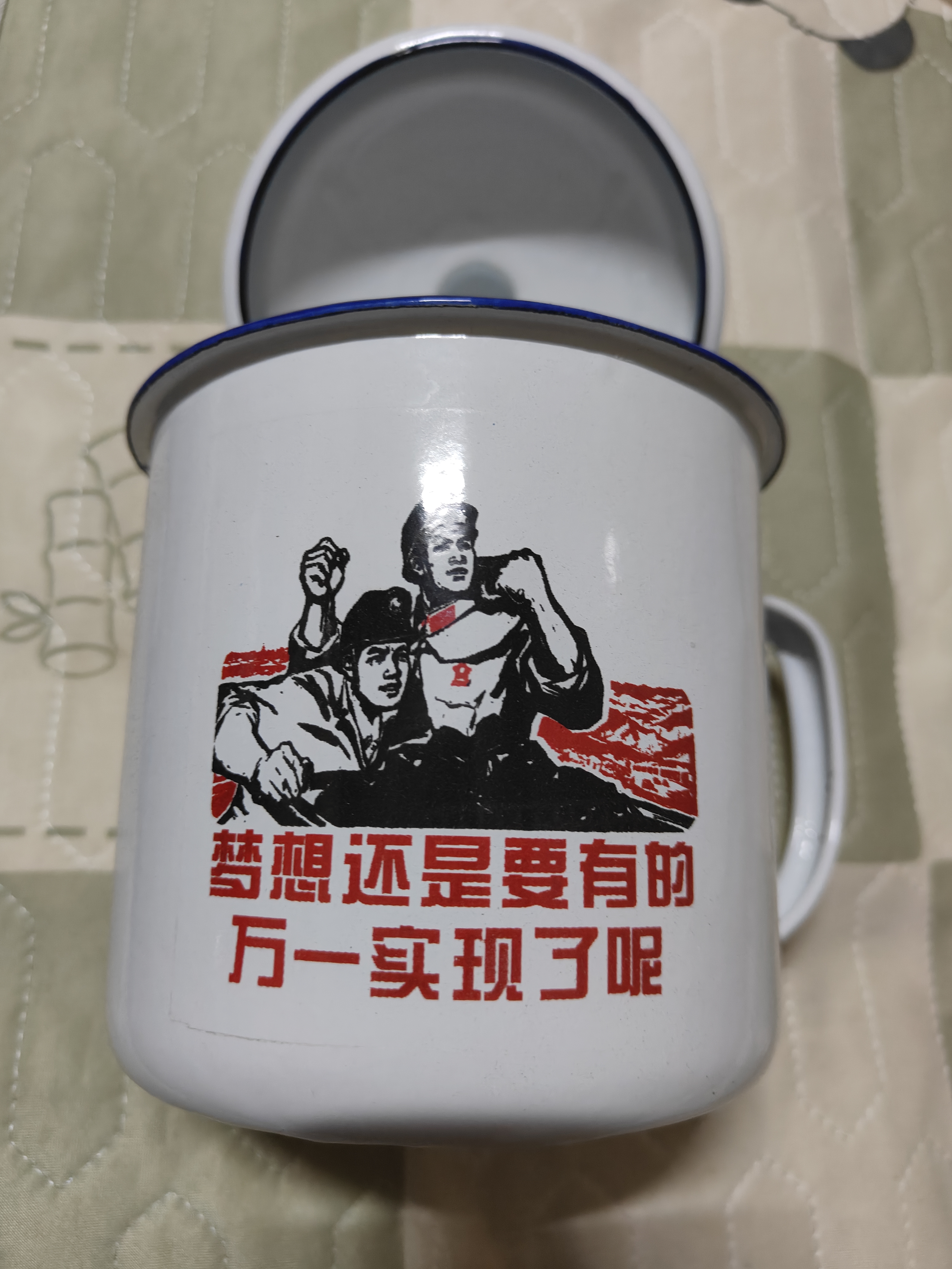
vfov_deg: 71.6
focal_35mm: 24
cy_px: 634
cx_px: 476
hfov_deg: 56.8
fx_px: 880
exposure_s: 1/33
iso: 640
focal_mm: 5.59
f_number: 1.8
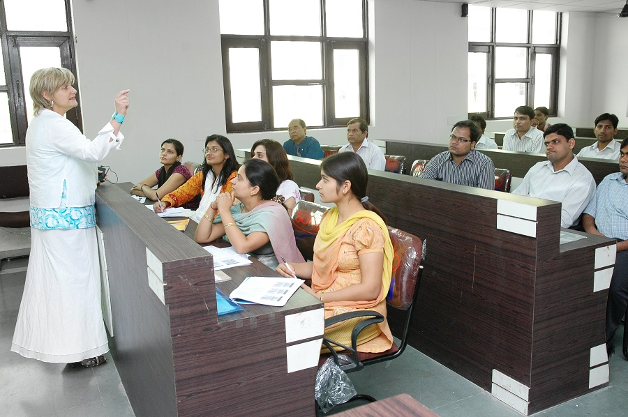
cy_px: 208
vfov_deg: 36.8
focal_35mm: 36
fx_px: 627
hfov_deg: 53.2
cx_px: 314
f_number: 5.6
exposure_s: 1/30
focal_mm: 24
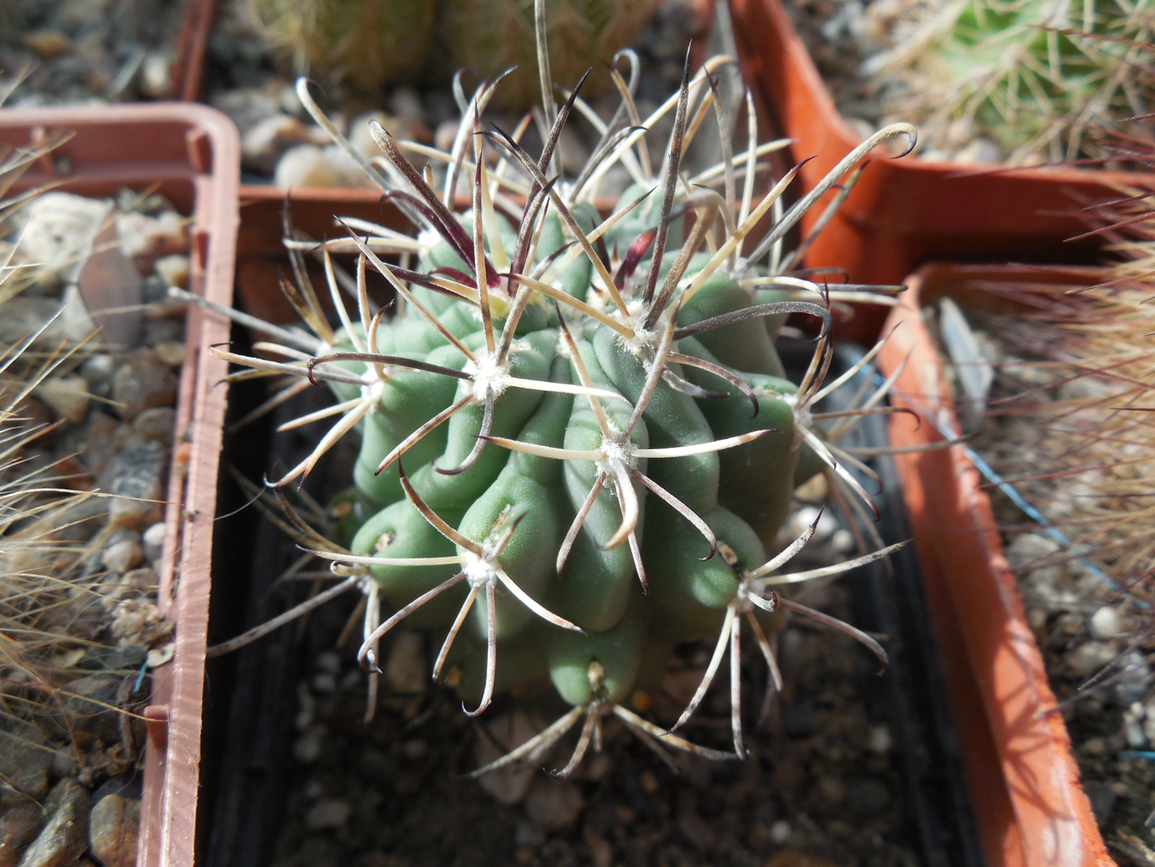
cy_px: 434
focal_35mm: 31
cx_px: 578
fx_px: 1034
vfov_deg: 45.4
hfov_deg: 58.4
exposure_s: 1/200
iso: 125
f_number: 3.6
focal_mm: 5.6
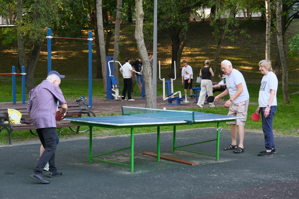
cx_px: 150
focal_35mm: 75
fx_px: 623
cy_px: 100
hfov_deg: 27.0
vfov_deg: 18.2
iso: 1600
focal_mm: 50
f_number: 5.6
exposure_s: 1/125
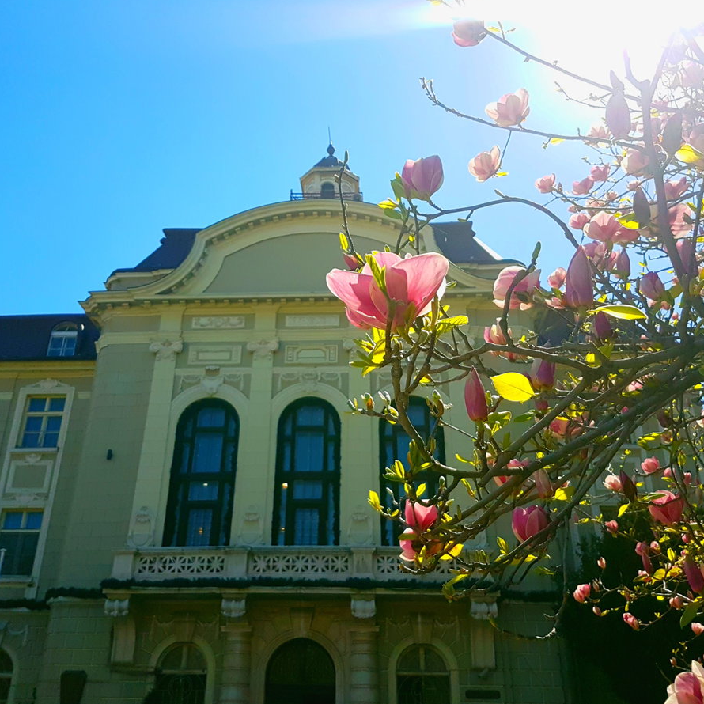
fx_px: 713
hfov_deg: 52.5
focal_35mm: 31
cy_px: 350
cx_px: 332
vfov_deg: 52.5
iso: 200
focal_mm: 4.2
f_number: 1.7
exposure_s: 1/7936
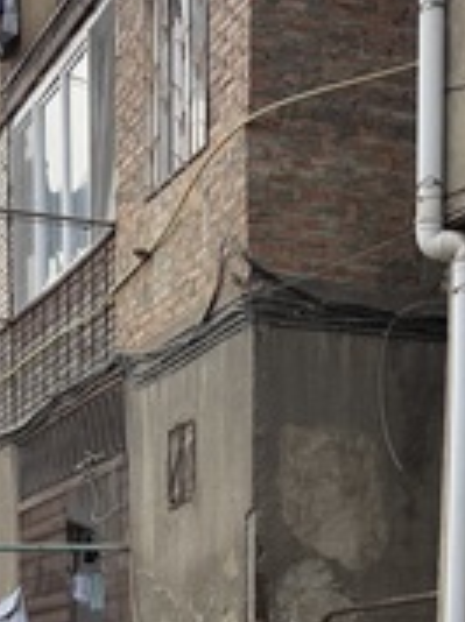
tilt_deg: -8.1
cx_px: 255
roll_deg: -0.7
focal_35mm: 81
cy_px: 950
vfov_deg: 20.4
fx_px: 1454
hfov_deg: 18.2
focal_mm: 6.76
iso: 100
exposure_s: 1/967
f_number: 1.78
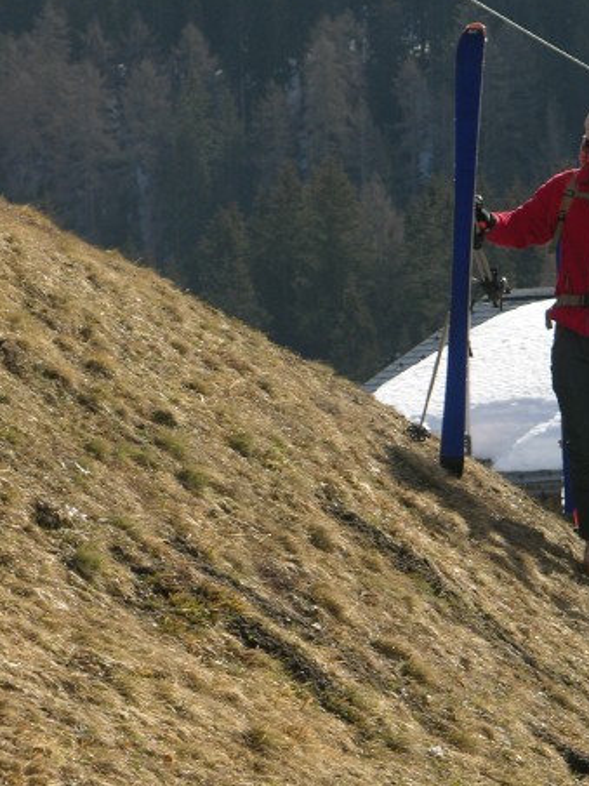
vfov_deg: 6.5
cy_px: 536
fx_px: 6942
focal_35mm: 306
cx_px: 375
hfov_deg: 4.9
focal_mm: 44.7
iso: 50
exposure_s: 1/286
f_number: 5
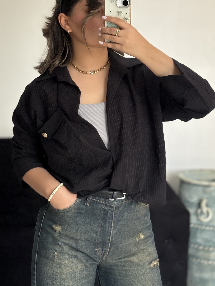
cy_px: 143
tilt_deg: -12.4
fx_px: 431
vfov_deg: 36.8
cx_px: 108
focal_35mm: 52
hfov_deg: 28.0
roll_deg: -0.8
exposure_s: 1/168
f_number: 1.6
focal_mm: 5.96
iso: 64
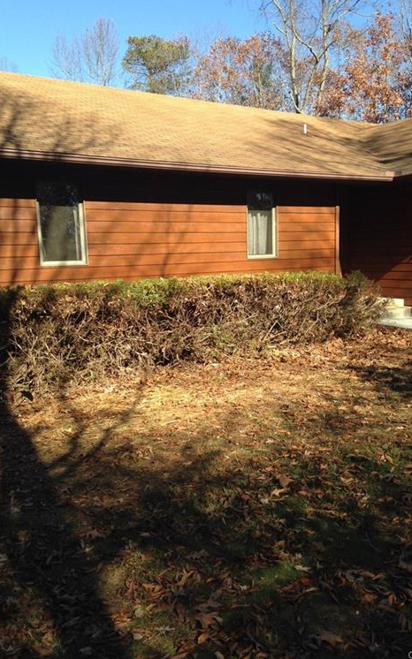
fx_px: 647
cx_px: 230
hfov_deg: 35.3
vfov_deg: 54.0
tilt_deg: -7.4
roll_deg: +1.5
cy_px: 322
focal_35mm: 36
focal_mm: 4.12
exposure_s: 1/596
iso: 50
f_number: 2.4
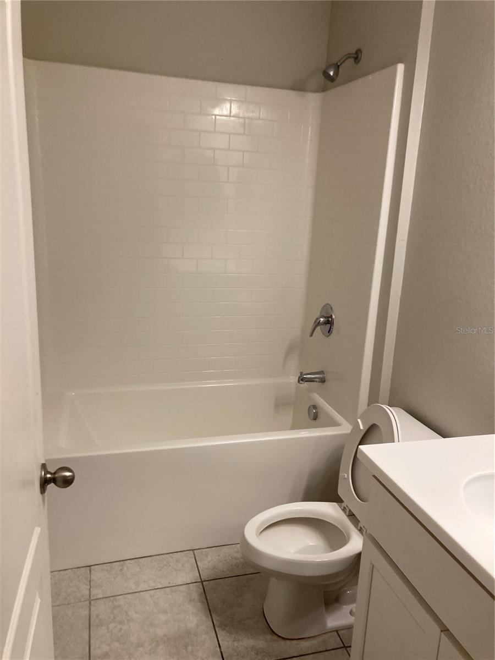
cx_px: 248
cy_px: 330
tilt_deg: -14.1
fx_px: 534
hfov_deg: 49.7
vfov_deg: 63.4
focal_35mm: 28
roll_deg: -2.6
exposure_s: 1/60
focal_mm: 3.99
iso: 80
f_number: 1.8
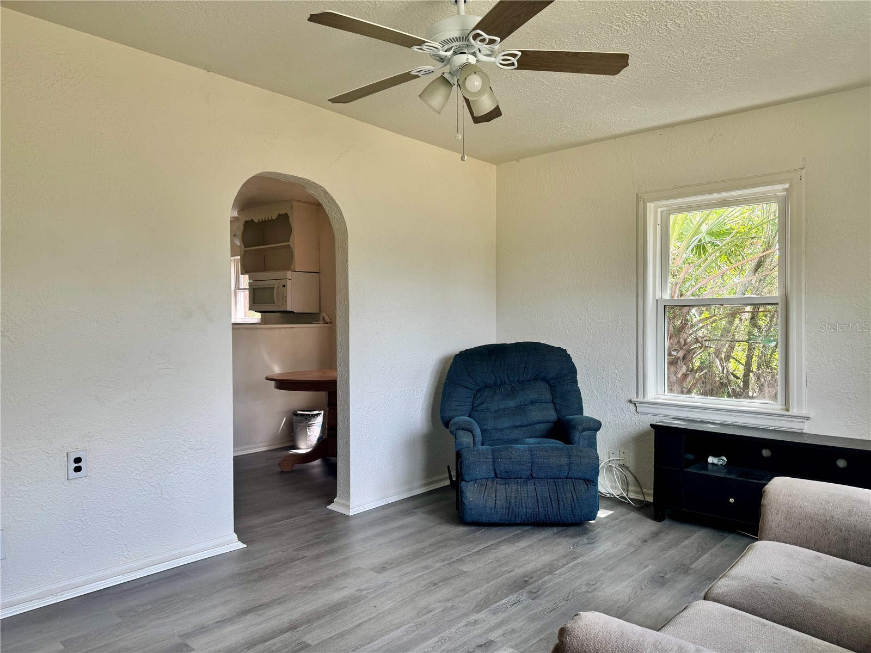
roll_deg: +0.0
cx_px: 436
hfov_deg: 71.6
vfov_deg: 56.8
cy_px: 326
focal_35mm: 24
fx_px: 604
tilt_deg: -0.2
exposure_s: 1/121
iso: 80
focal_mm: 6.76
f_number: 1.78
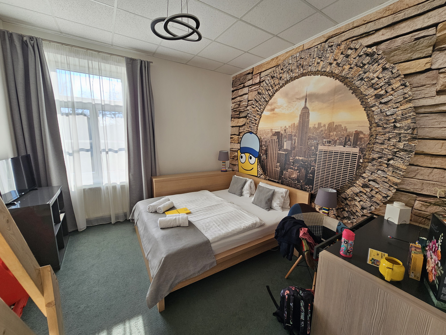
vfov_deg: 89.9
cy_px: 168
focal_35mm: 13
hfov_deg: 106.2
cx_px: 223
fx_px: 167
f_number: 2.2
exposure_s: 1/100
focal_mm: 2.2
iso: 64
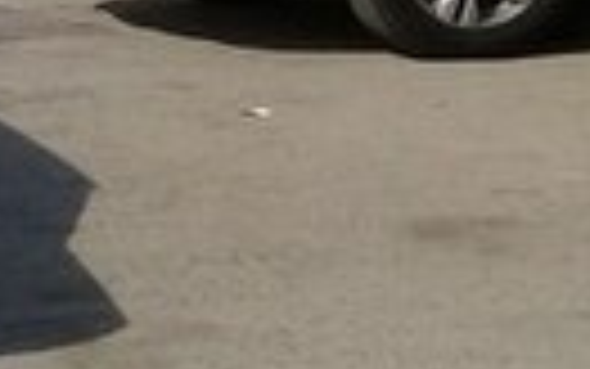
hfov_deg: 10.8
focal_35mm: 166
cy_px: -11
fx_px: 2670
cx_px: -797
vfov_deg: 7.9
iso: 50
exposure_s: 1/1613
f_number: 2.2
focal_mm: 3.3
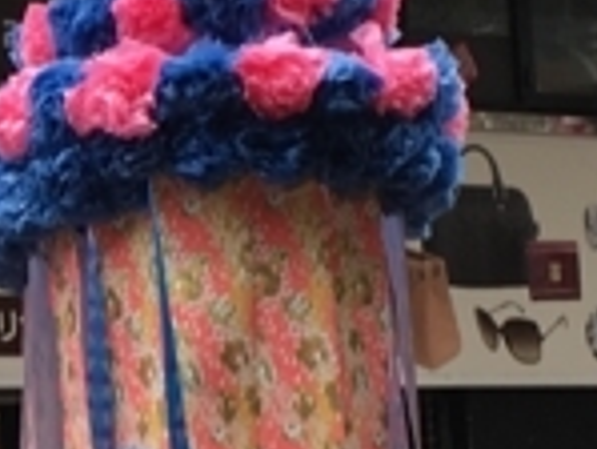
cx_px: -313
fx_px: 3435
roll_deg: +4.0
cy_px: 353
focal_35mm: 199
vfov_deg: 7.5
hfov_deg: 9.6
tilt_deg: +7.1
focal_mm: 4.15
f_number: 2.2
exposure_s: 1/234
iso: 25
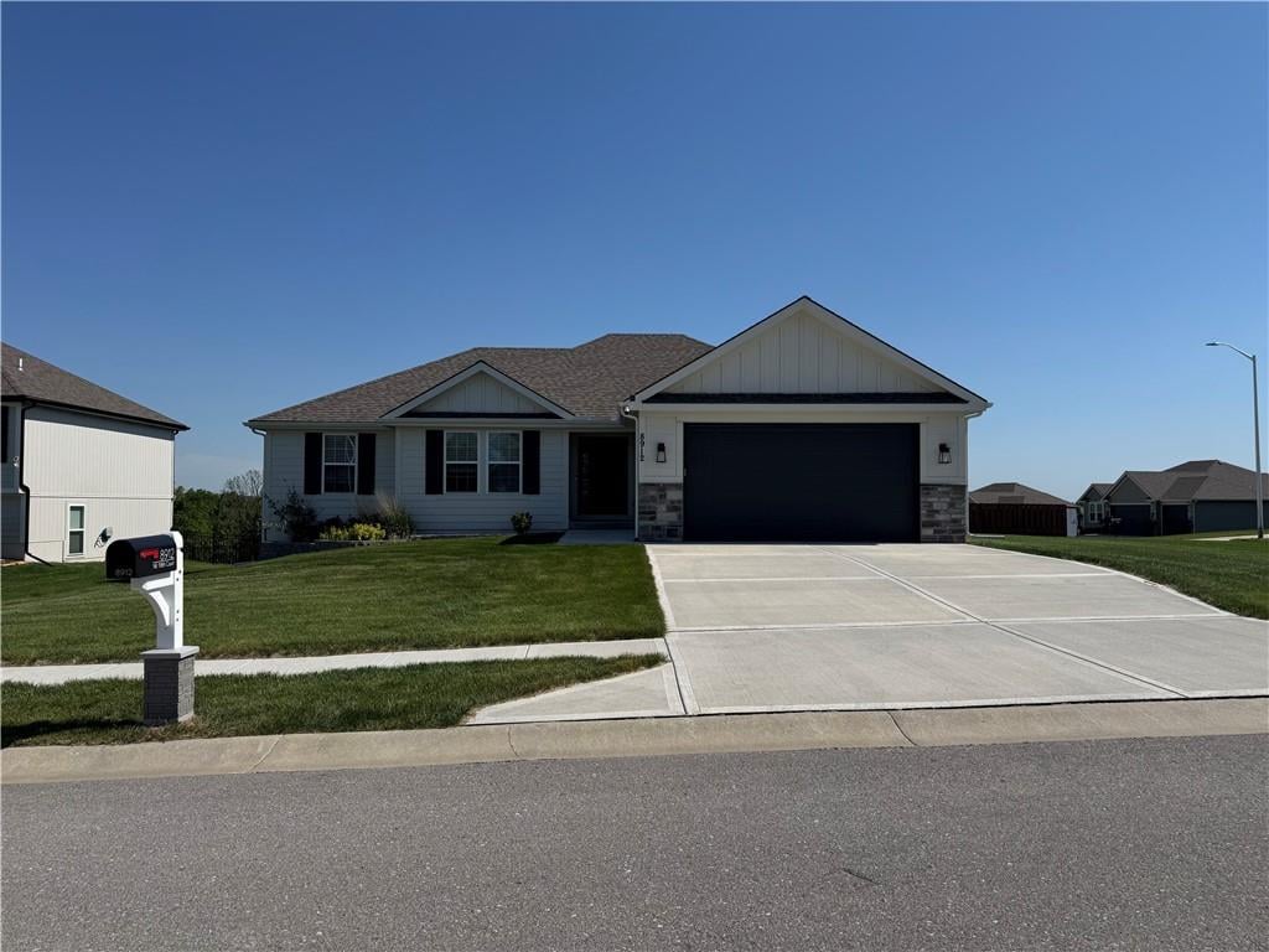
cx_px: 634
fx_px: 880
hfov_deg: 71.6
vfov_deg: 56.8
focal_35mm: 24
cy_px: 476
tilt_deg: +1.7
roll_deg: +0.2
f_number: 1.78
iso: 80
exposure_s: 1/9009
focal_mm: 6.76
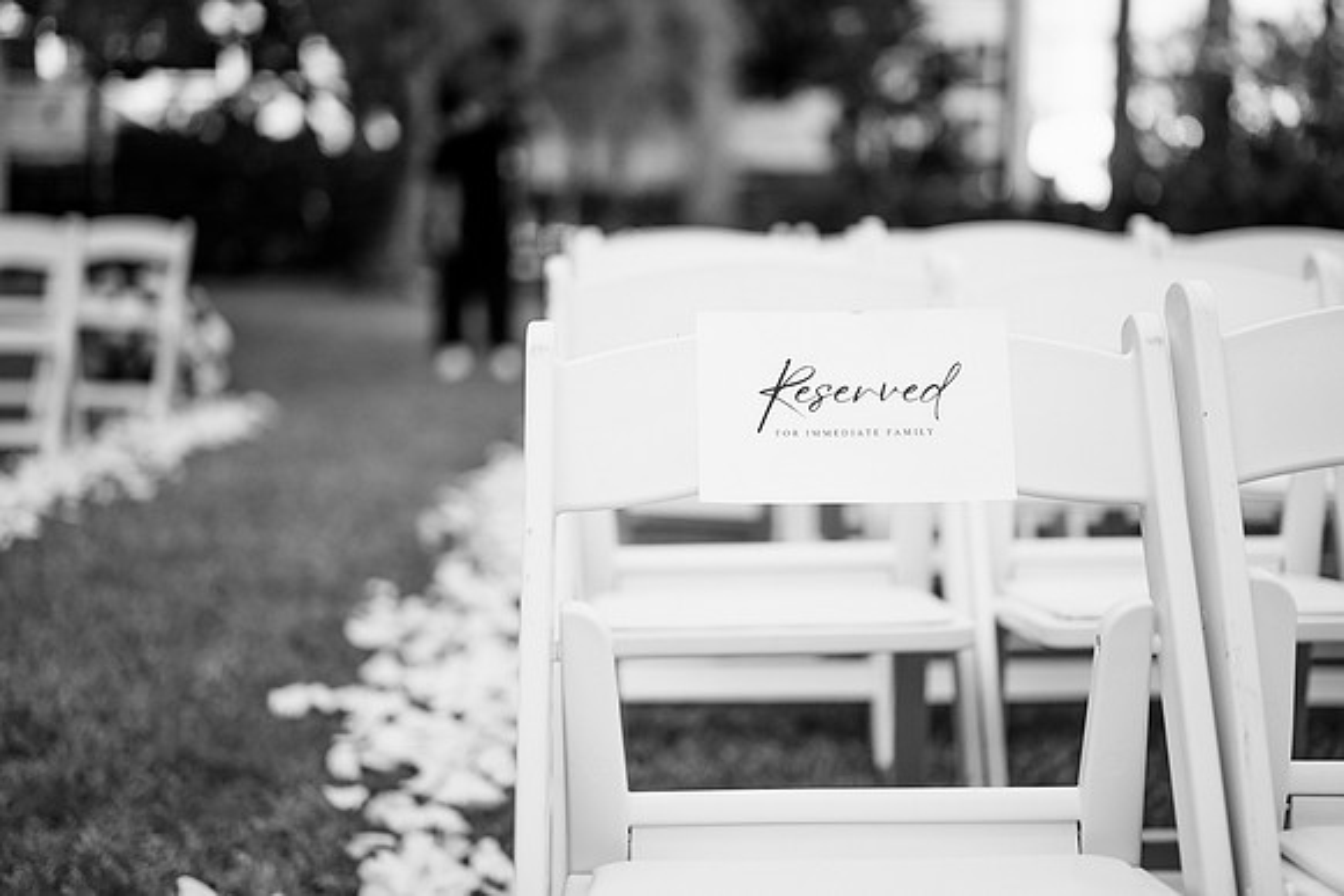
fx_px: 1867
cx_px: 672
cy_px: 448
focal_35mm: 50
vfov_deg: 27.0
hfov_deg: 39.6
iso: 72
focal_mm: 50
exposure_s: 1/2000
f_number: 1.8
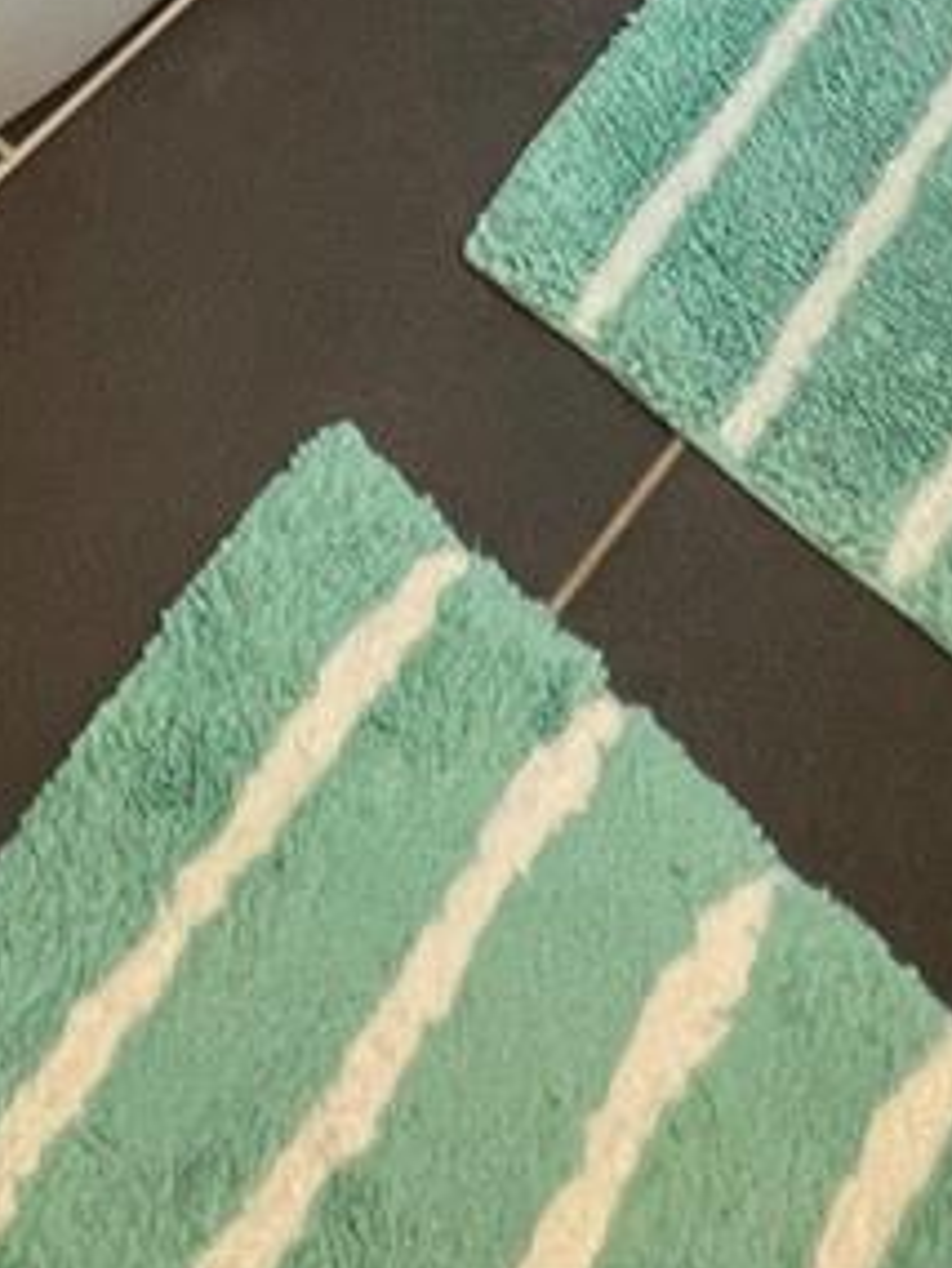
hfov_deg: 20.9
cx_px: 254
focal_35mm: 70
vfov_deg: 13.2
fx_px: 2565
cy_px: -2136
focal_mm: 1.57
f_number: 1.8
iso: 200
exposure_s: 1/120
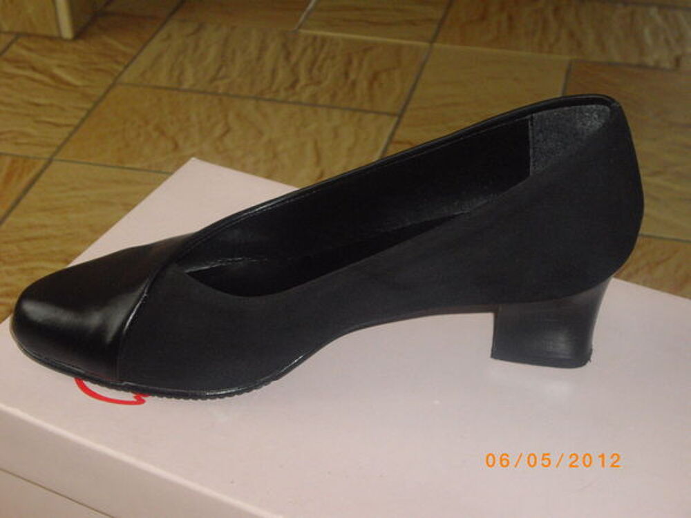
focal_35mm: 65
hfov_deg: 29.8
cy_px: 259
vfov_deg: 22.6
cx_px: 346
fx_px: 1298
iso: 400
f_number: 3.8
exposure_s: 1/80
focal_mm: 13.7
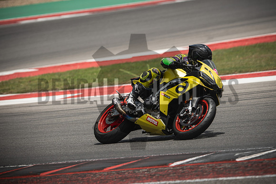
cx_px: 138
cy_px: 92
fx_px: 2300
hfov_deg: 6.9
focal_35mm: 300
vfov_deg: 4.6
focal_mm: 200
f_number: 3.2
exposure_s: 1/2000
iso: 125
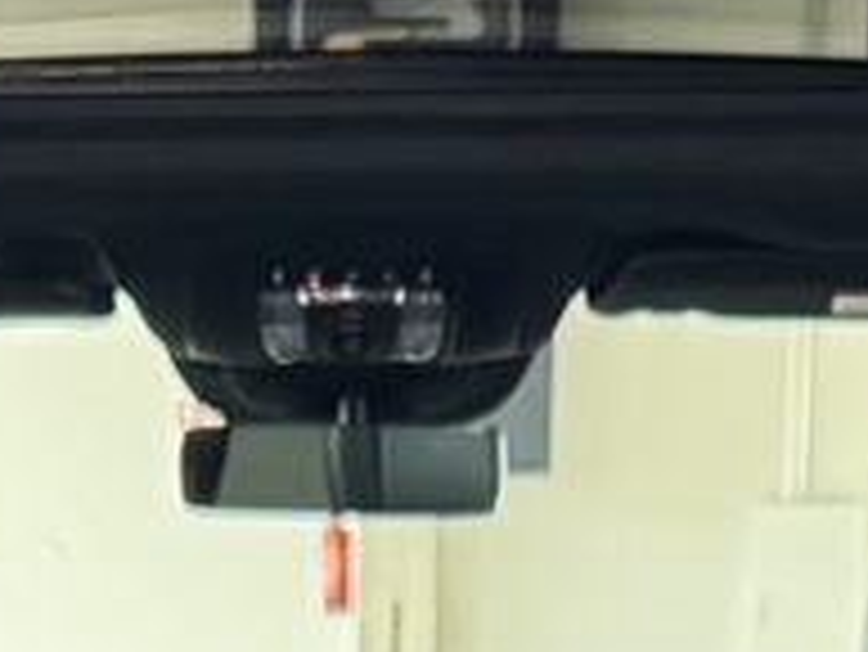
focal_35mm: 179
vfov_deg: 7.0
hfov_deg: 11.0
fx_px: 4491
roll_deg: +0.4
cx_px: 292
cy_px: 2271
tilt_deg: -19.9
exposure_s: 1/60
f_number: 1.78
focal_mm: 6.76
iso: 640
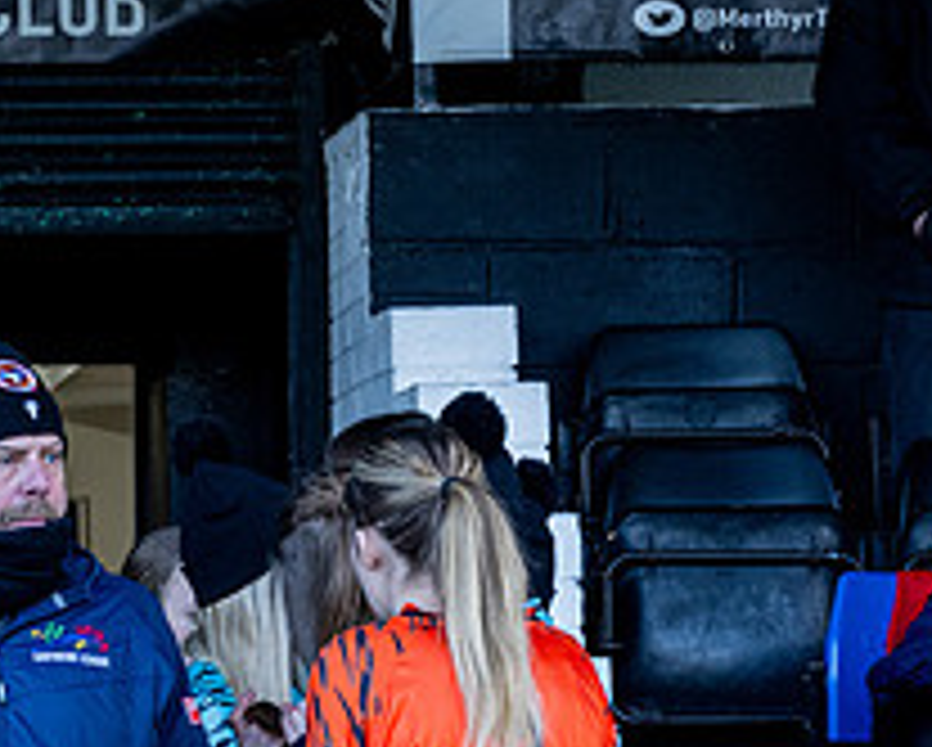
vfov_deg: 6.6
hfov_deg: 8.3
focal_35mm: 234
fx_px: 6461
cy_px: 951
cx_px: 504
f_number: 5
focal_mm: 70
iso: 1000
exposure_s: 1/250
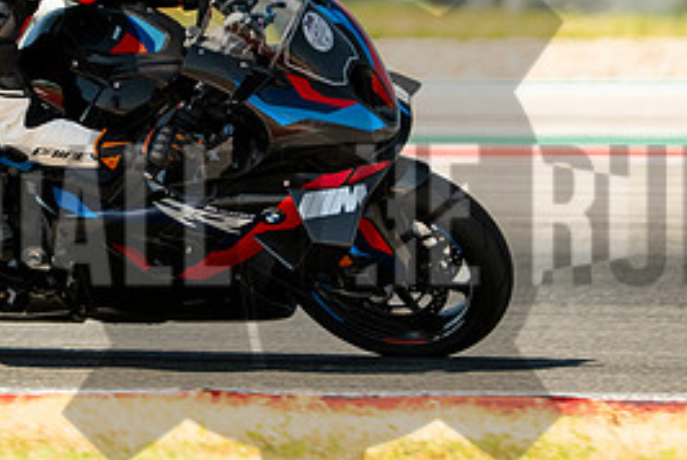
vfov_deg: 1.5
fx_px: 17480
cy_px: 218
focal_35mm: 915
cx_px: 313
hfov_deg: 2.3
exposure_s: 1/2000
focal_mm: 280
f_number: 2.8
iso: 320
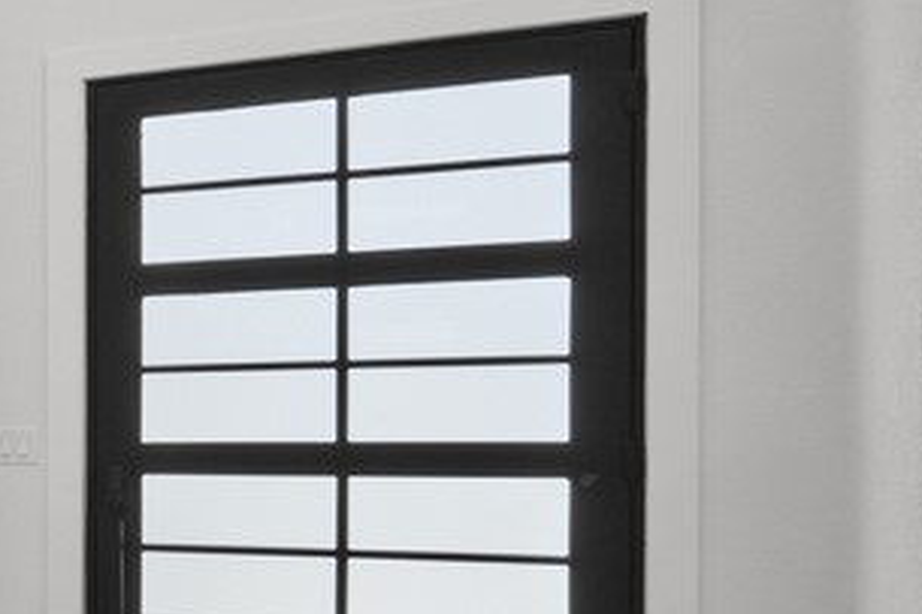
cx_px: -1425
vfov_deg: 19.6
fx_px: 1766
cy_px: 466
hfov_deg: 14.1
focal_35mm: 69
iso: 500
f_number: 11
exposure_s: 1/4
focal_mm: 13
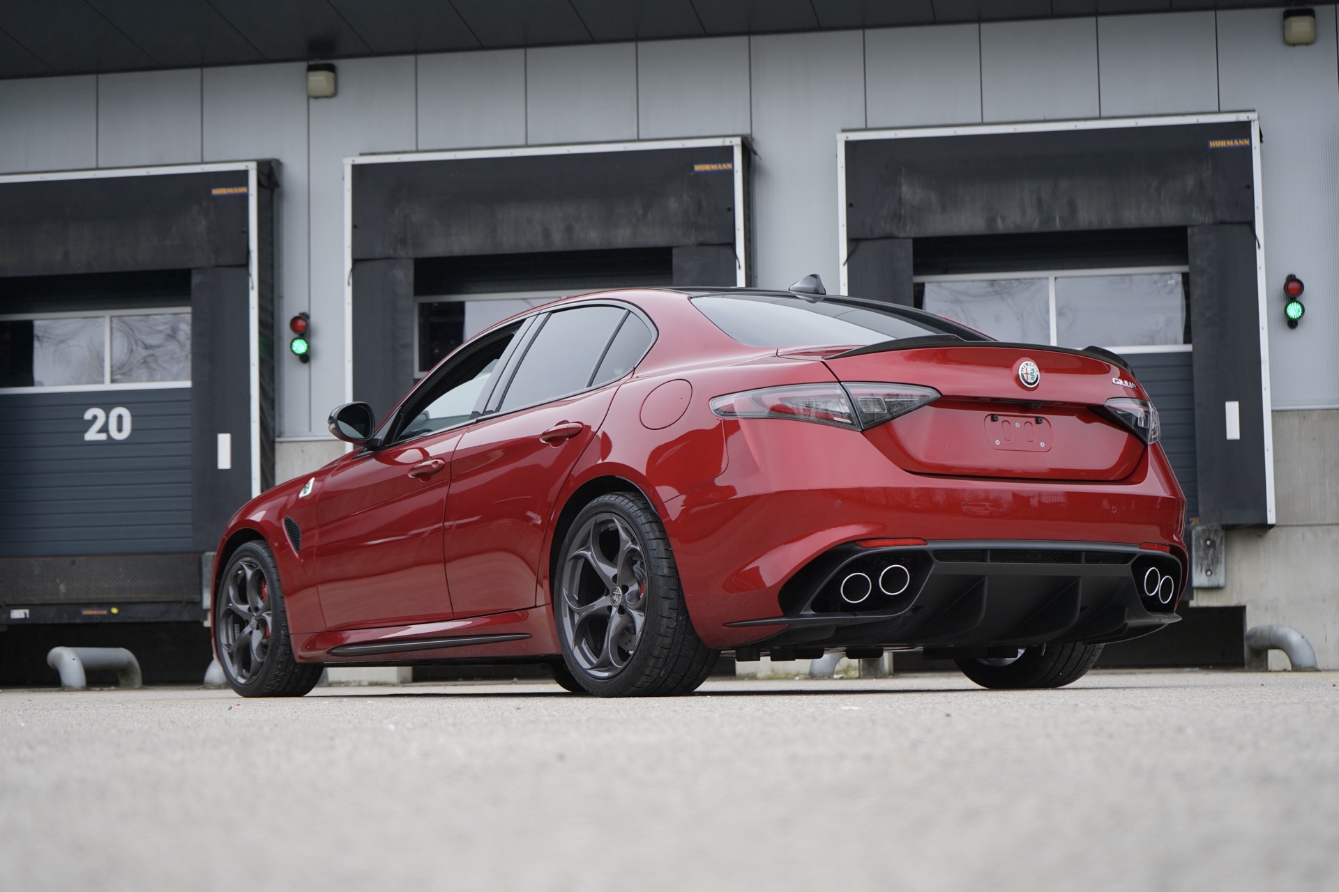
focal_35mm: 67
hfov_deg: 30.1
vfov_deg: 20.3
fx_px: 2492
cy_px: 446
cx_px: 670
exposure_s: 1/160
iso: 250
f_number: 5.6
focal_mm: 67
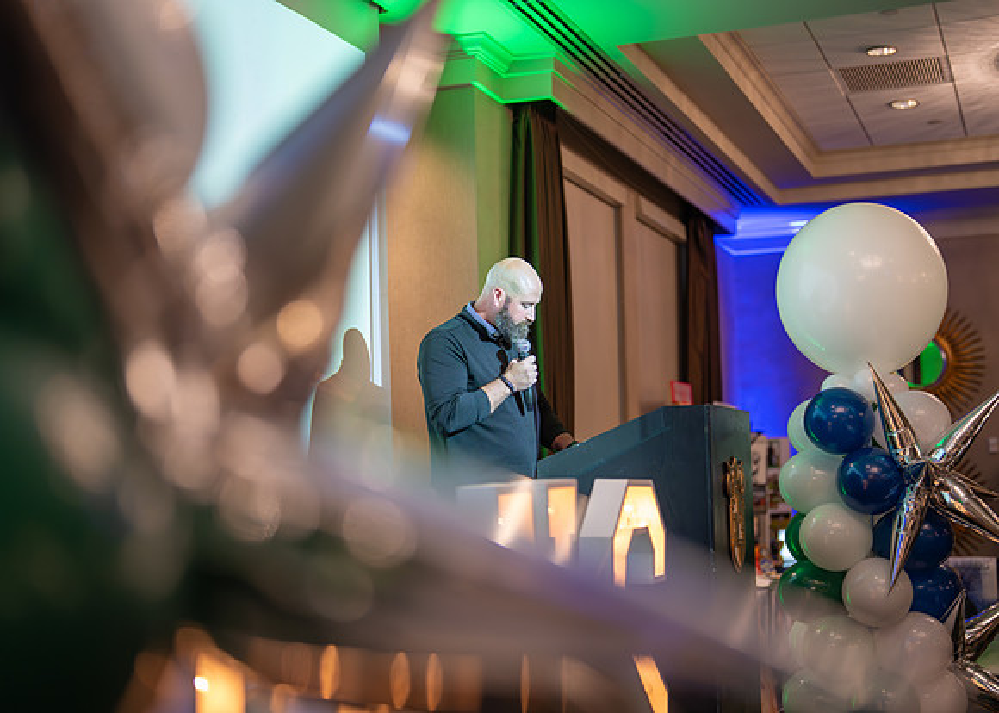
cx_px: 500
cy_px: 356
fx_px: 1496
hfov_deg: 36.9
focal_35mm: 53
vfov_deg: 26.8
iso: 1000
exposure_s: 1/400
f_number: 1.2
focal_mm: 50
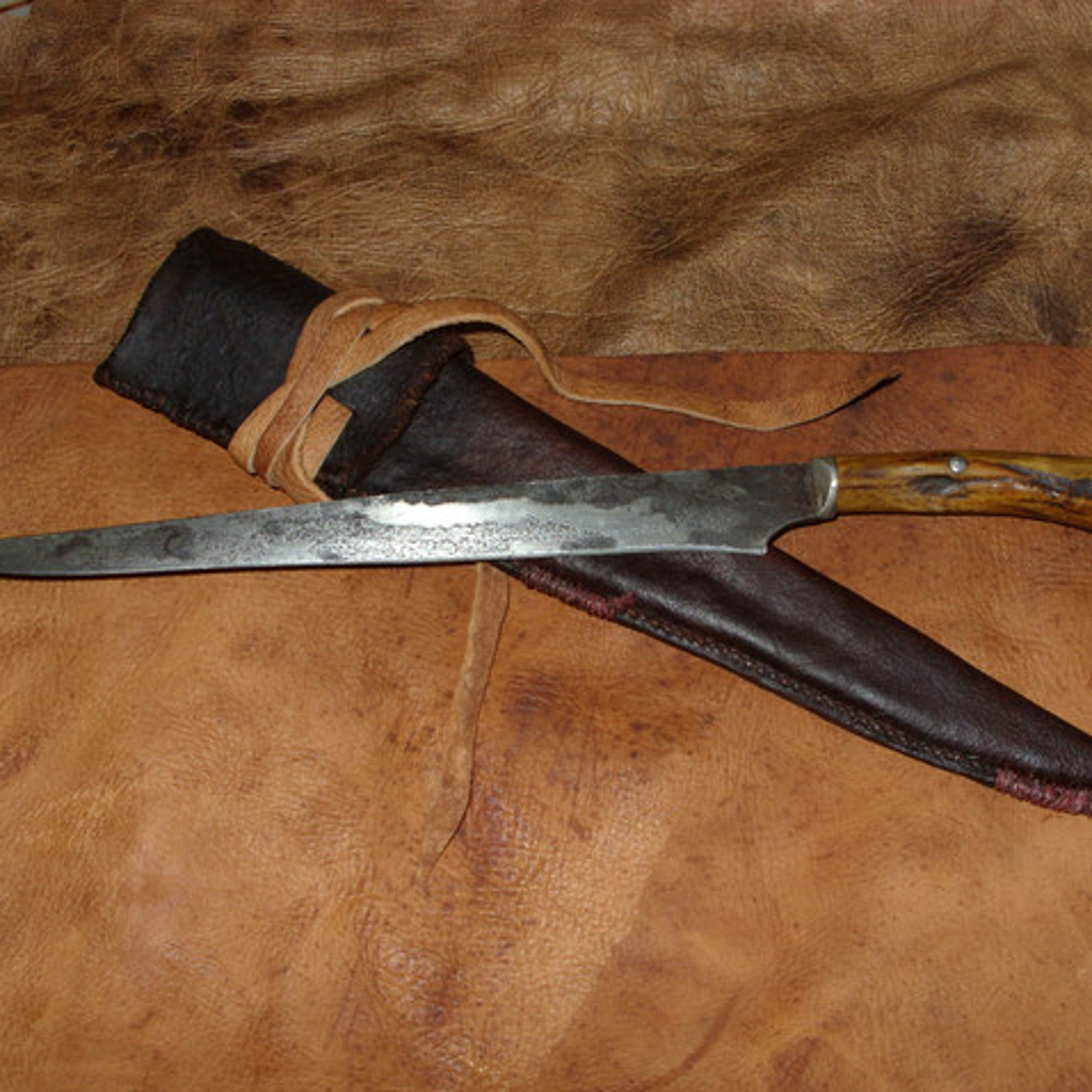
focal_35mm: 45
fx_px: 1606
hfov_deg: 37.5
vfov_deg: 37.6
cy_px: 546
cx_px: 612
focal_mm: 6.3
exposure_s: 1/30
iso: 50
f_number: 4.9
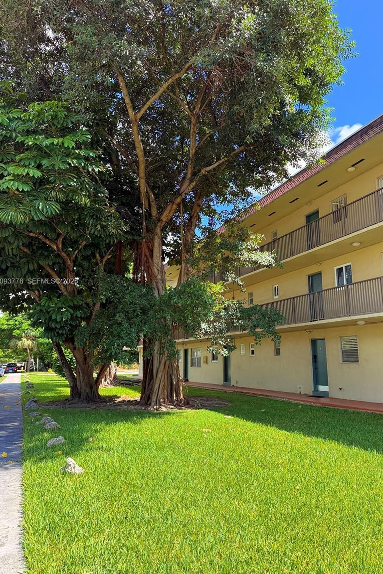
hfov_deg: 49.5
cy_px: 282
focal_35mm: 26
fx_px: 415
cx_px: 210
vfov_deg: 69.4
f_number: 1.78
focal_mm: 6.76
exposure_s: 1/735
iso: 100
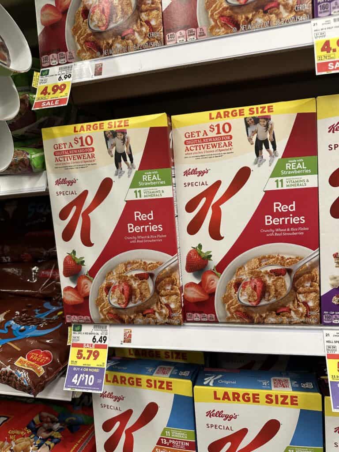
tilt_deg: -7.3
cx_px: 170
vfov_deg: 71.6
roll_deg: +3.3
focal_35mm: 24
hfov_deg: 56.8
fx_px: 313
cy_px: 226
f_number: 1.78
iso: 160
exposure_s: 1/60
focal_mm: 6.86
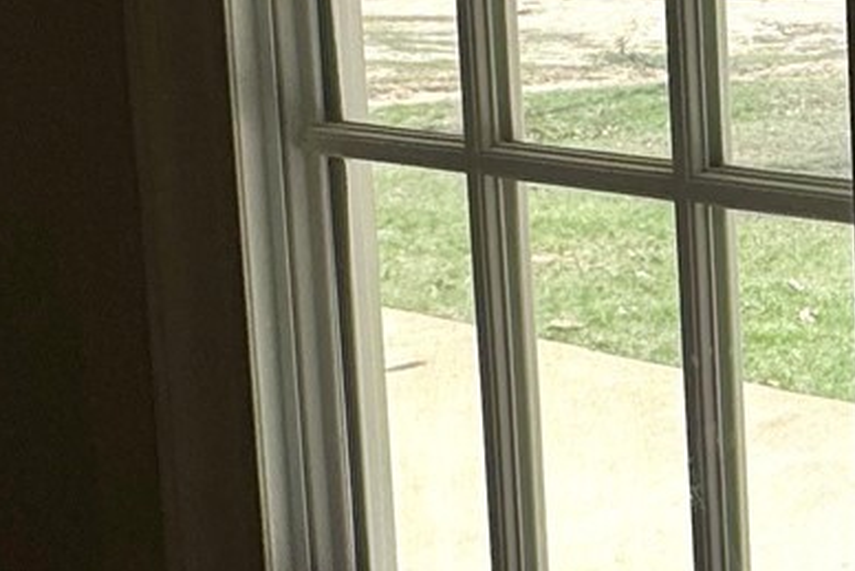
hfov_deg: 21.4
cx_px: 1424
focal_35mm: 72
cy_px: 15
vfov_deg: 18.5
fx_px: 1711
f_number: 2.2
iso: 40
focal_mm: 2.22
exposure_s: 1/899
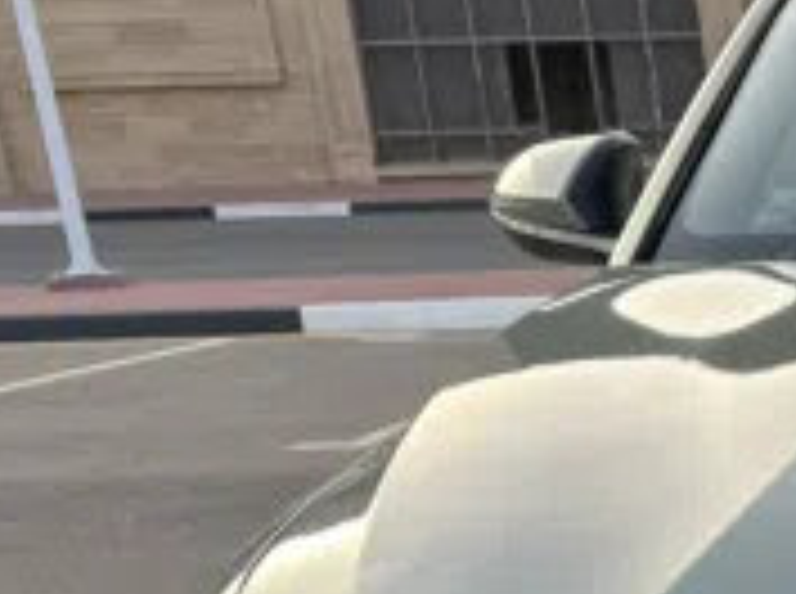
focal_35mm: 87
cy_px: 810
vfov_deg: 15.9
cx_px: 1385
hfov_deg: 18.3
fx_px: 1997
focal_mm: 6.86
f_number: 1.78
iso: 80
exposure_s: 1/910
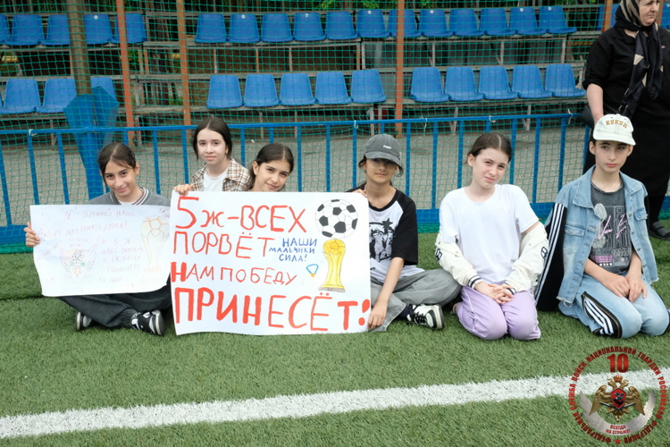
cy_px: 224
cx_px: 335
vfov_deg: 36.9
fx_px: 670
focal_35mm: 36
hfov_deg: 53.1
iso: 8000
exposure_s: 1/1700
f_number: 11
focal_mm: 24.3
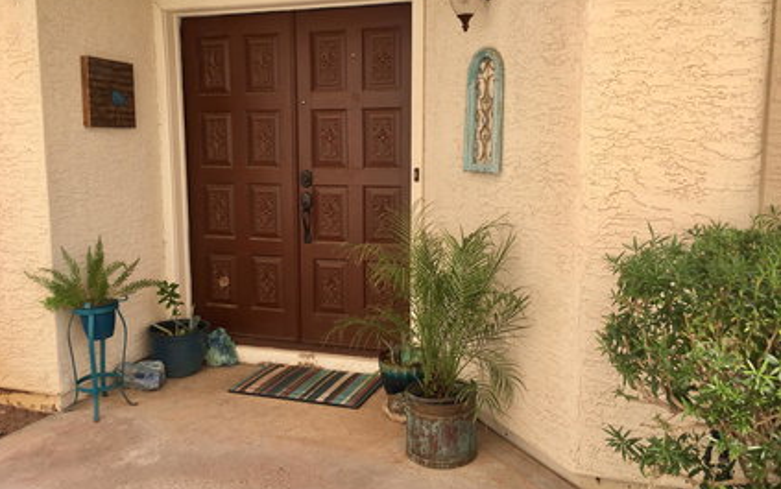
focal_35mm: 31
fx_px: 660
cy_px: 229
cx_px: 389
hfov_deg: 61.2
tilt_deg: -7.4
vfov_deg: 40.6
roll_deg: -0.5
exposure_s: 1/432
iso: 25
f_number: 2.2
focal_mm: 4.15
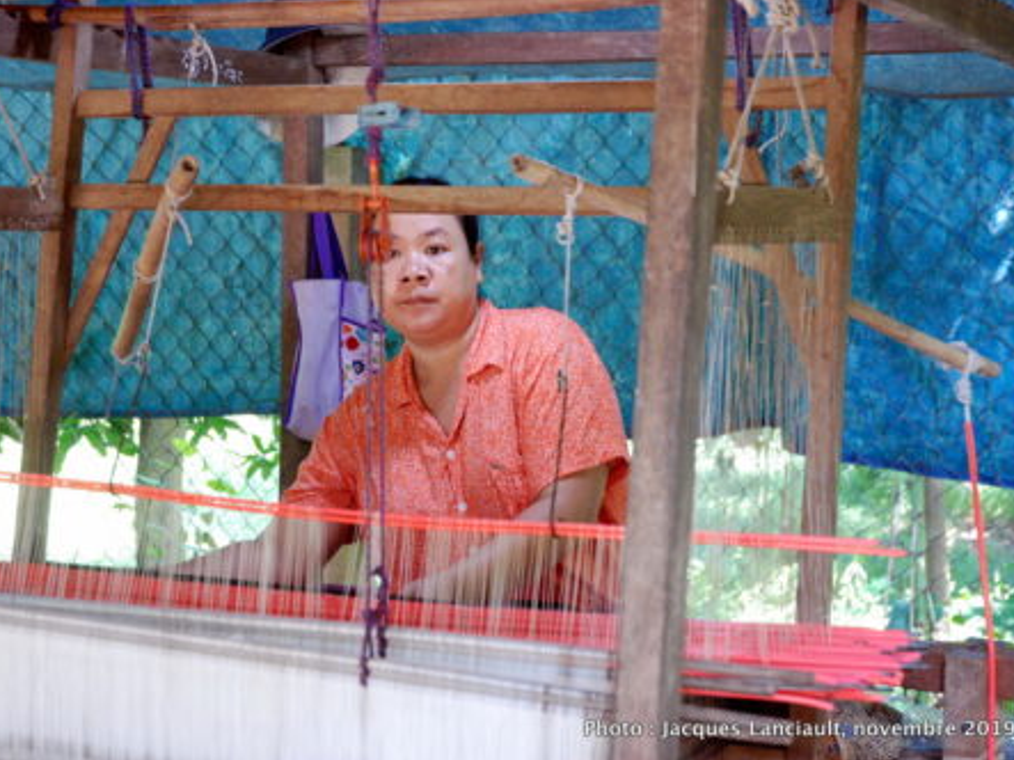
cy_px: 379
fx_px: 2196
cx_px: 472
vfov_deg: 19.6
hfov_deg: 26.0
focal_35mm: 75
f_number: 4.5
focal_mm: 46
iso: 1600
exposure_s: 1/60
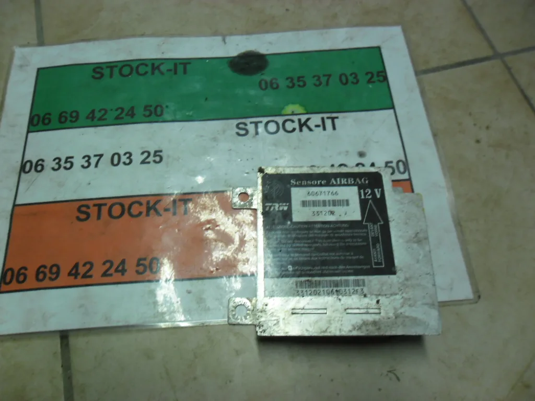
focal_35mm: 27
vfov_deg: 51.4
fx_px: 417
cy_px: 200
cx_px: 268
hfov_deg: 65.3
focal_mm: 4.9
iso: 200
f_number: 3.5
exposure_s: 1/22
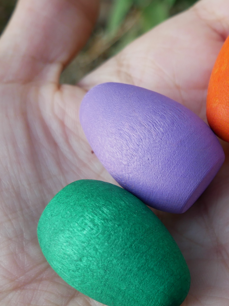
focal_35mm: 65
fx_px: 573
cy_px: 207
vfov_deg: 29.6
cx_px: 232
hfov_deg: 21.7
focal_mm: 12
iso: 200
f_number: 3.5
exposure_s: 1/60
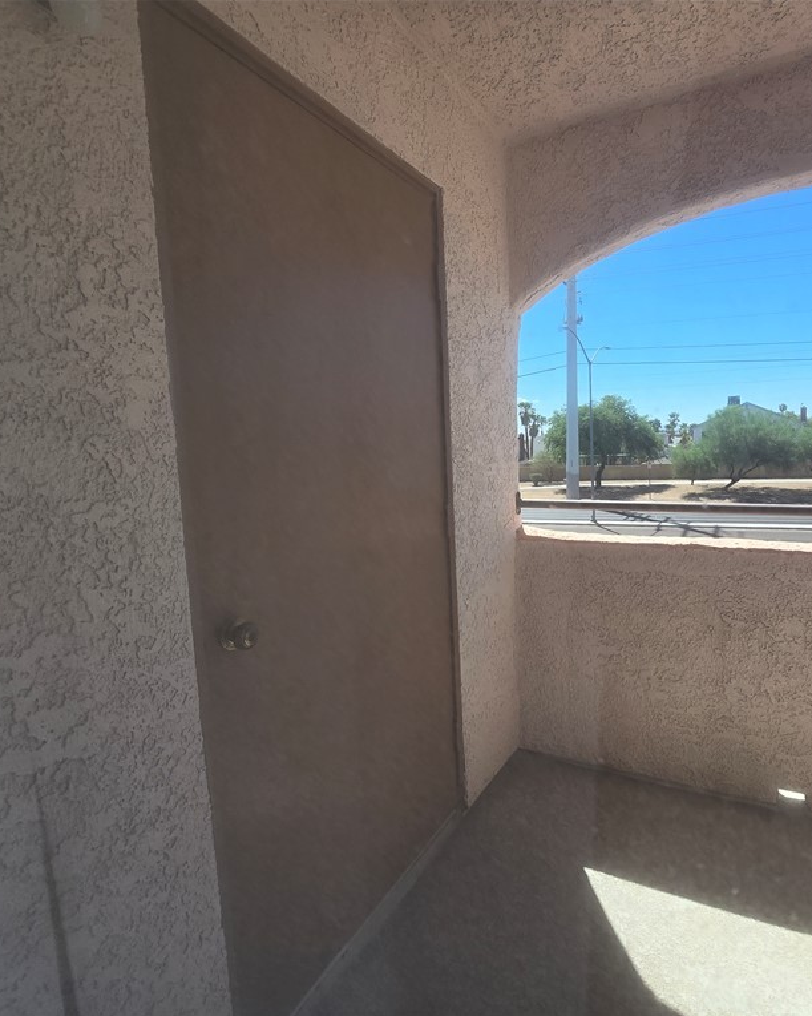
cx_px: 492
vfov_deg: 89.6
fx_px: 511
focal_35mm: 17
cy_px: 509
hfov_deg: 76.0
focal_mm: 2.2
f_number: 2.2
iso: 50
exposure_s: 1/1061
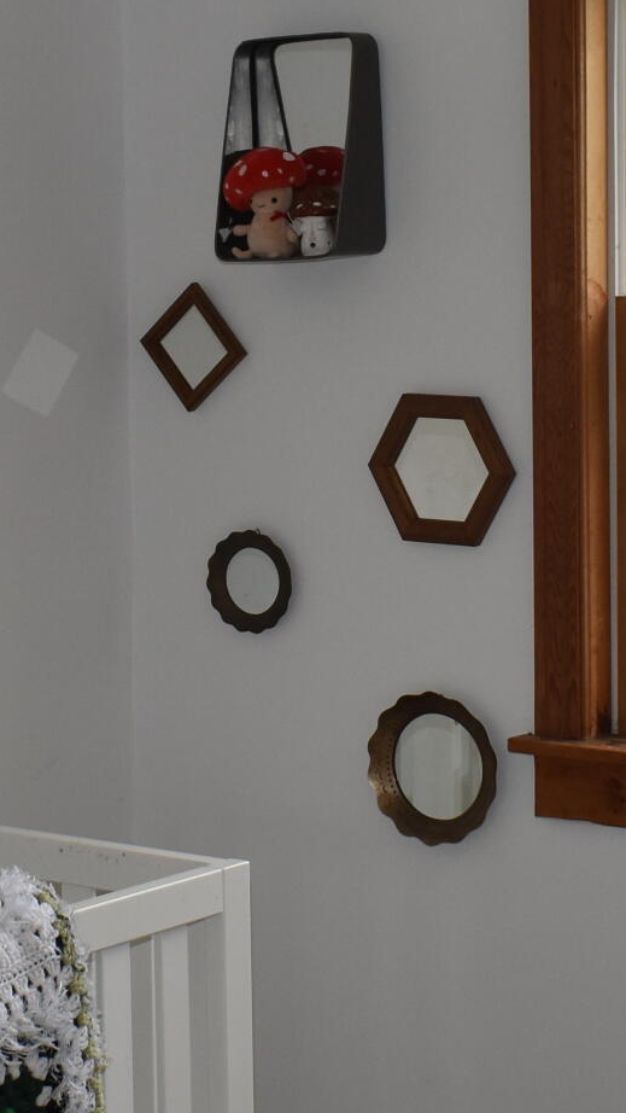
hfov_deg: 13.2
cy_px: 459
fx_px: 2713
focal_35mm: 92
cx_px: 363
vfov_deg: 23.1
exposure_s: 1/200
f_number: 5
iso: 320
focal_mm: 18
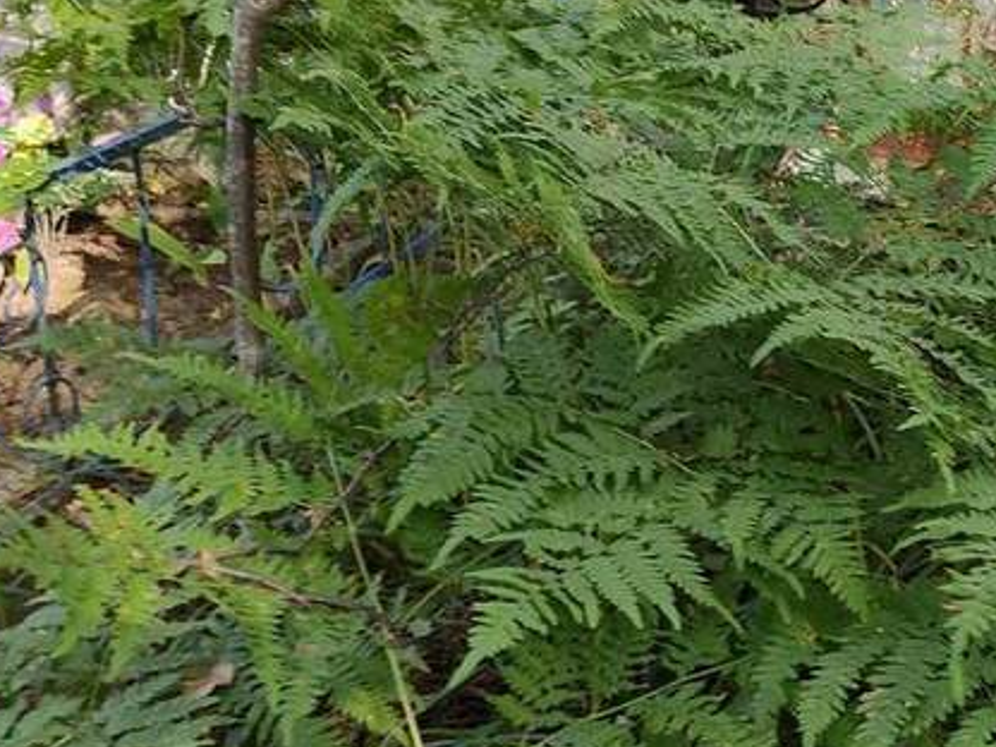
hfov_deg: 28.9
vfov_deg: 22.8
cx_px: 924
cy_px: 223
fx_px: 1841
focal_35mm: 64
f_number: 1.75
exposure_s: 1/120
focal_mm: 4.77
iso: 160
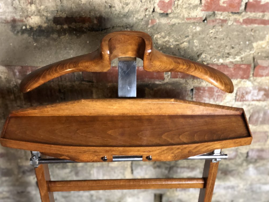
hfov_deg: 36.2
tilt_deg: -40.4
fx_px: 412
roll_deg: +1.0
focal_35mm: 53
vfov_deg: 27.5
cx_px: 135
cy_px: 101
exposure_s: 1/14
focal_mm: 6
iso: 160
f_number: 2.4
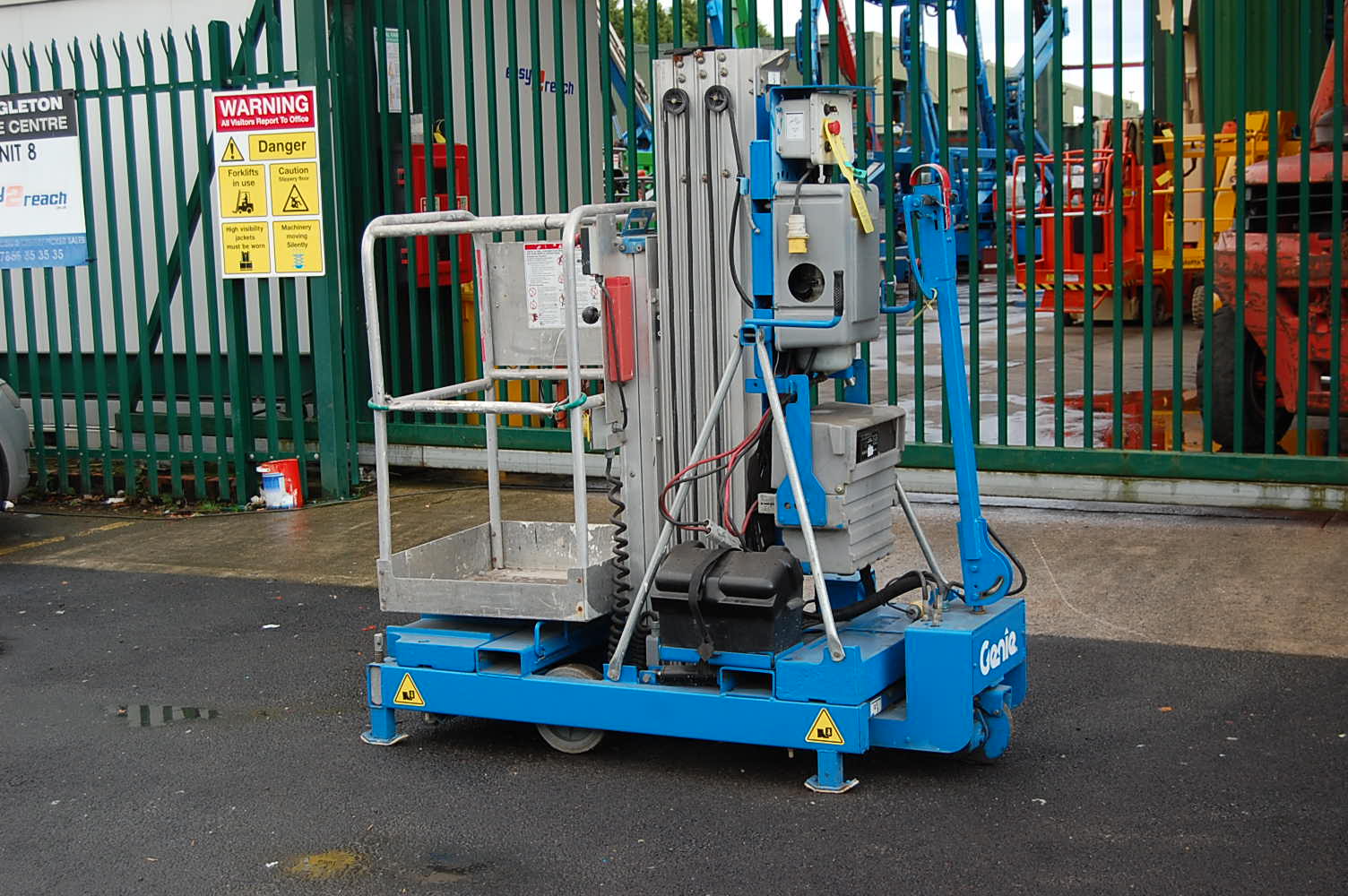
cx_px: 674
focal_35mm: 57
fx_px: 2132
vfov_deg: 23.7
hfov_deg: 35.1
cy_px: 448
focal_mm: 38
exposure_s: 1/100
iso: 400
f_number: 5
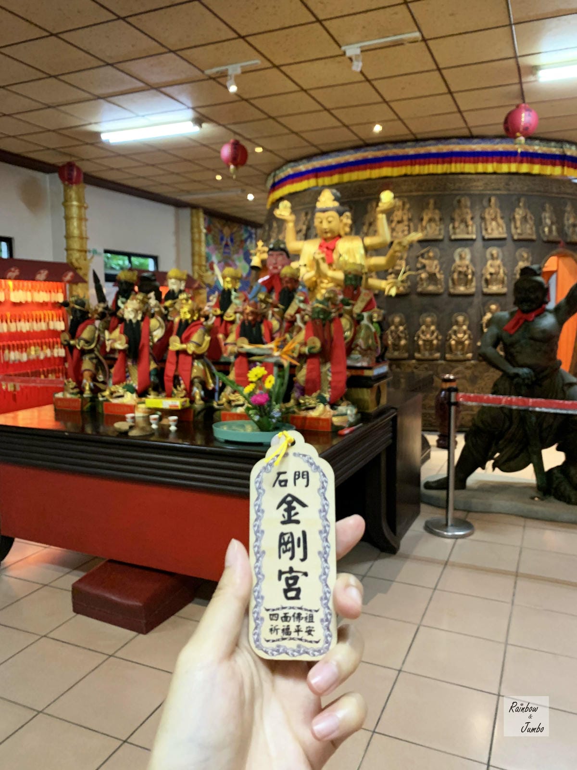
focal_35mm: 26
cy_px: 385
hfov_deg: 53.1
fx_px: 578
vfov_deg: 67.3
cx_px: 288
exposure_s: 1/40
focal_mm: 4.25
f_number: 1.8
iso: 400
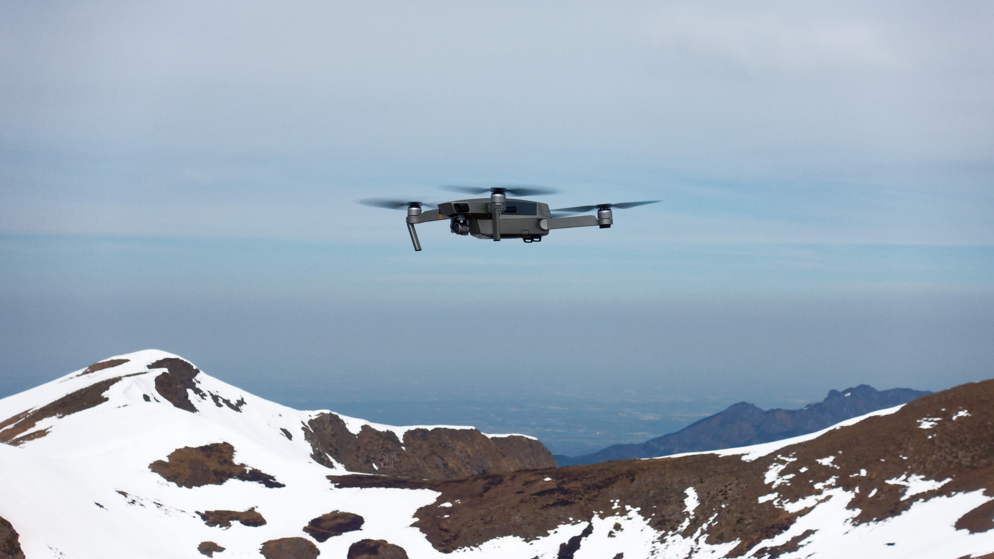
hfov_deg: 28.6
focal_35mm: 74
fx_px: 1950
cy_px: 237
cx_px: 499
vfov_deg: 16.3
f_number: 5.6
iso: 125
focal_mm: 25.7
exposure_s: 1/200
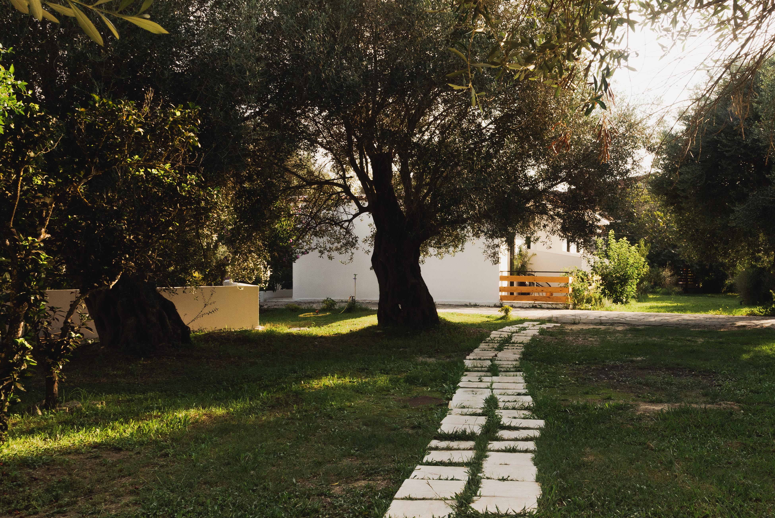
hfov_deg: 51.0
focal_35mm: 37
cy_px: 242
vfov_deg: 36.0
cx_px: 512
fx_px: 797
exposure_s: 1/200
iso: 400
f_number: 10
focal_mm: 24
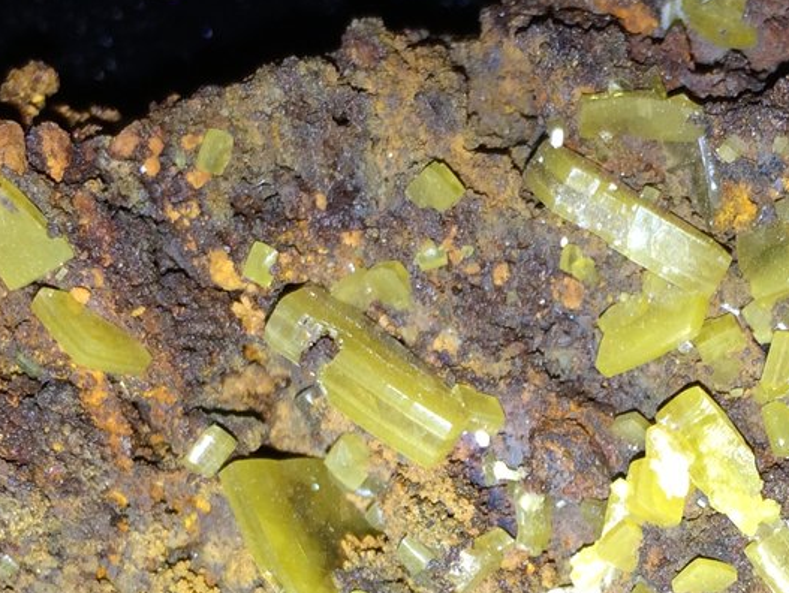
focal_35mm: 91
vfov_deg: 15.8
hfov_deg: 21.4
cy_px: 639
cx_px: 570
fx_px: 2076
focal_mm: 4.12
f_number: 2.2
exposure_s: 1/148
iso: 32
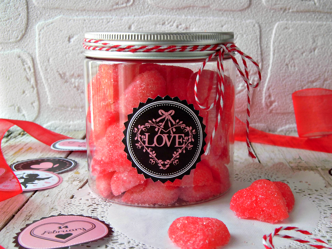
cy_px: 124
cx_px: 166
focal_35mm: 47
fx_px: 451
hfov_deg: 40.4
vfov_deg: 30.9
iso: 100
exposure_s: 1/100
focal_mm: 8.3
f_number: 3.4
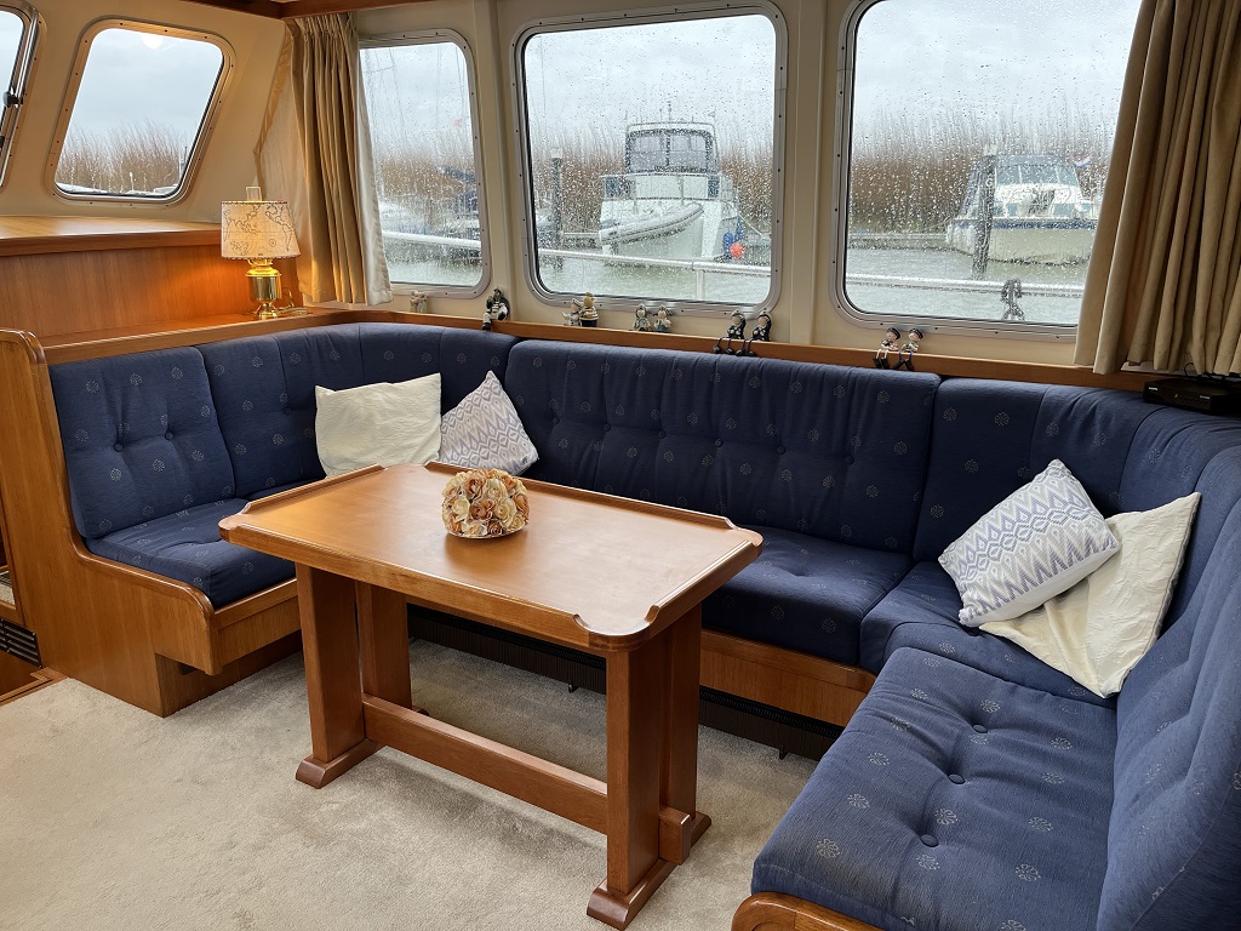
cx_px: 620
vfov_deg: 53.1
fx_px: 932
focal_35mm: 26
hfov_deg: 67.3
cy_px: 466
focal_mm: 5.1
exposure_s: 1/122
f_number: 1.6
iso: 100
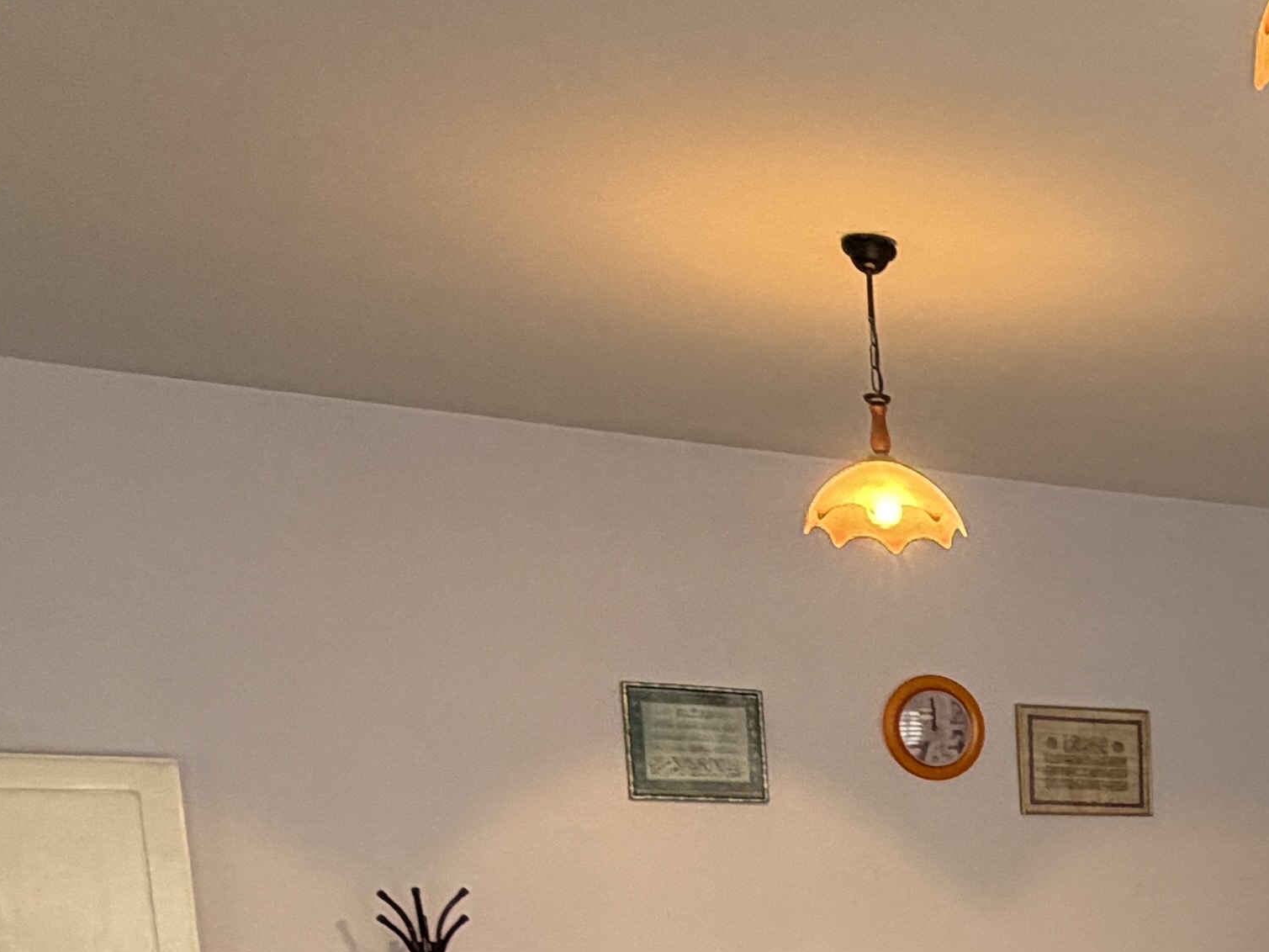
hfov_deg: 30.7
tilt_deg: -9.7
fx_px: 1943
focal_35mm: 53
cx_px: 1515
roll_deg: +1.2
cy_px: 1222
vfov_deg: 24.3
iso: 200
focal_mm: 2.22
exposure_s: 1/50
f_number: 2.2
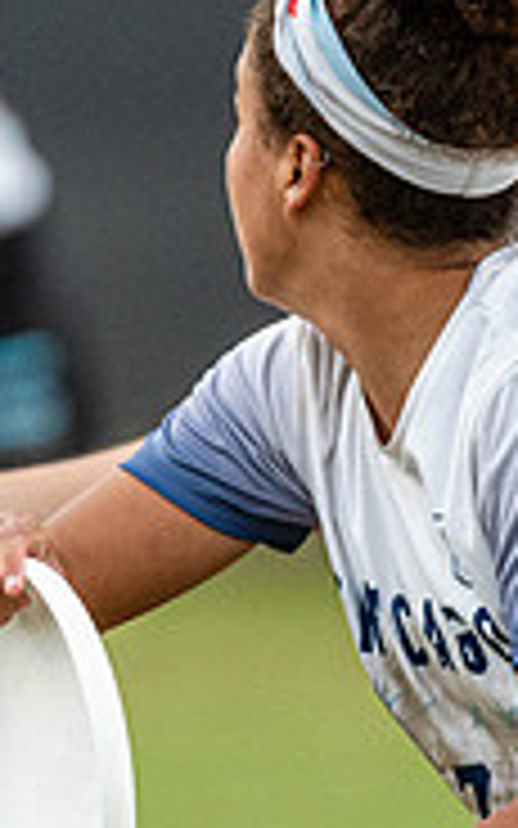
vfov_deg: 1.1
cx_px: 766
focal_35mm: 1923
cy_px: 506
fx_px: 43436
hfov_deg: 0.7
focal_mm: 400
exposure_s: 1/1000
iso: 1250
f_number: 4
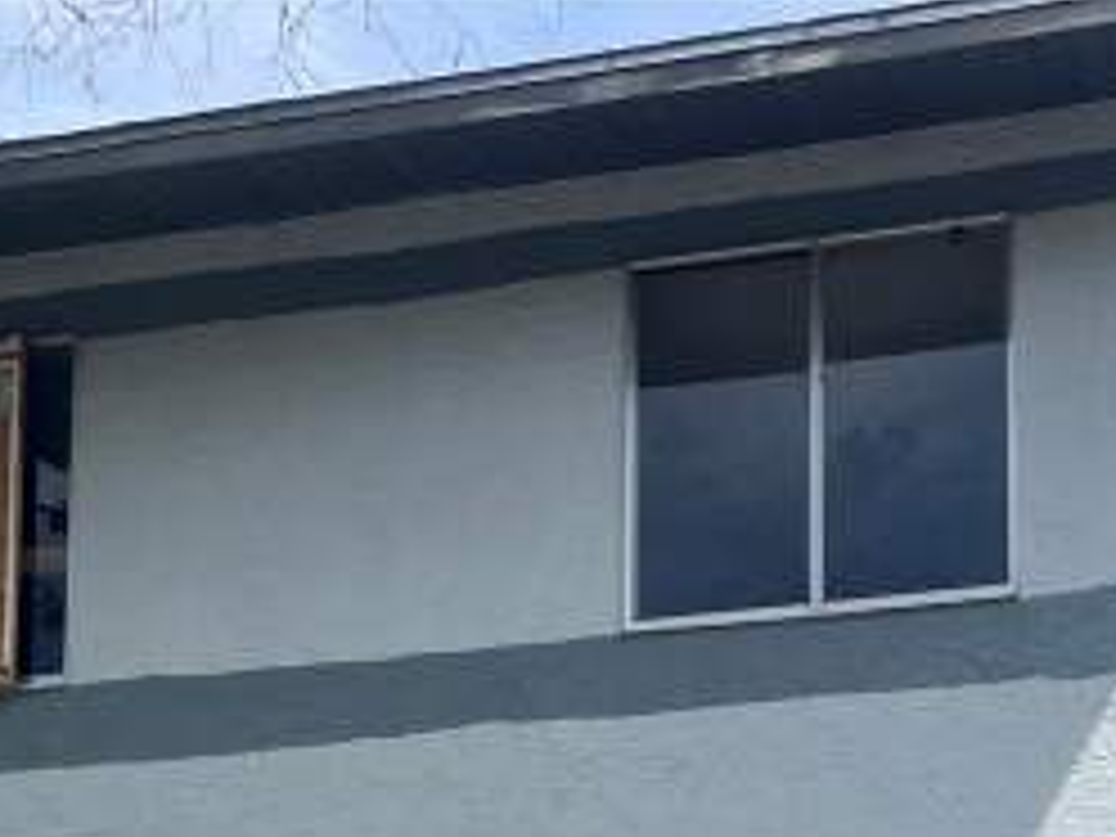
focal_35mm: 84
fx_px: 2708
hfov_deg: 23.3
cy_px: 1346
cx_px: 459
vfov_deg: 15.8
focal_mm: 5.1
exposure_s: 1/2899
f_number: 1.6
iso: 50
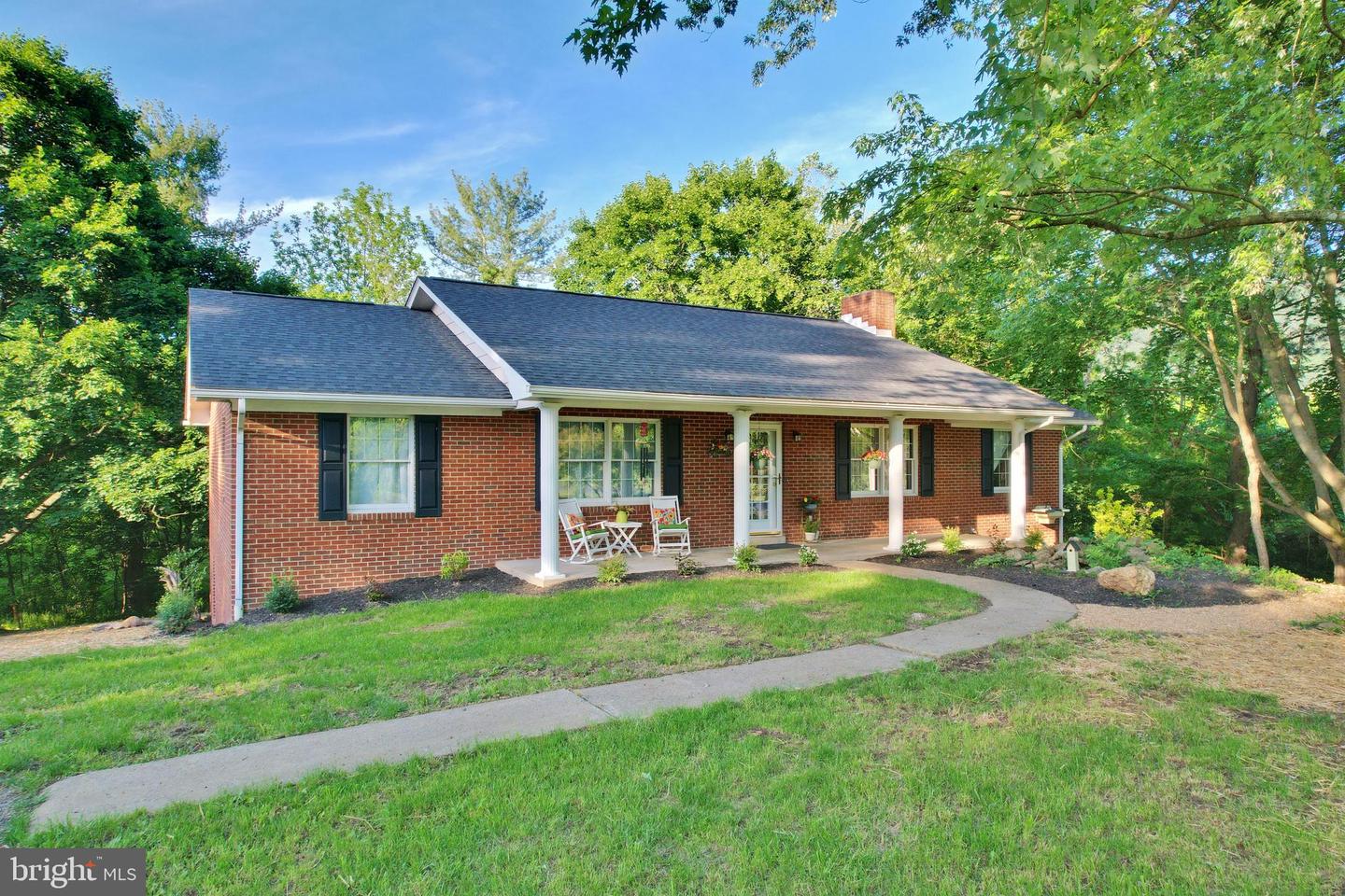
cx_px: 672
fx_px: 822
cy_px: 448
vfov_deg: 57.2
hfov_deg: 78.6
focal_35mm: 22
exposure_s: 1/240
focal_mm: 8.38
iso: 100
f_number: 2.8
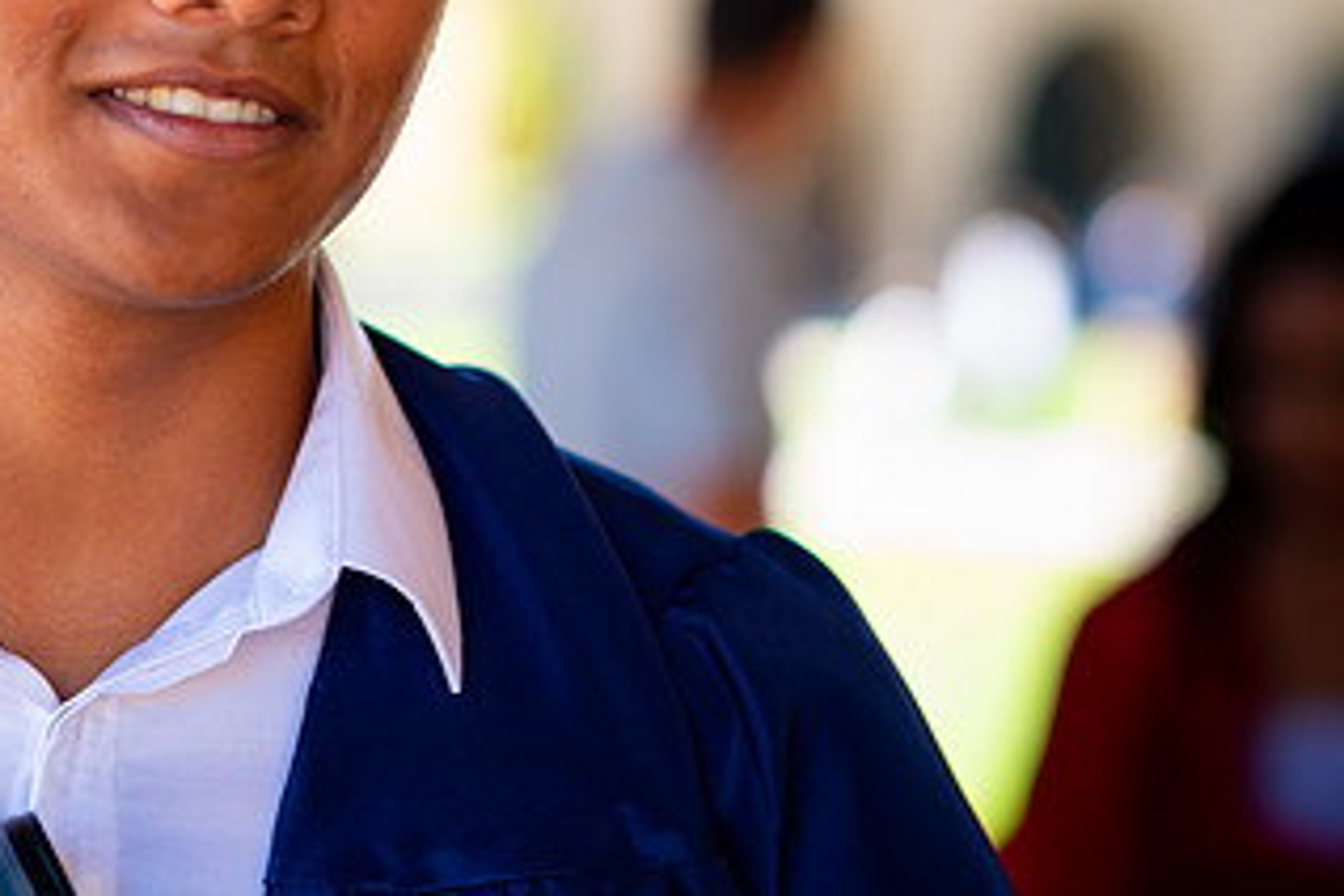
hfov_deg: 13.2
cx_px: 296
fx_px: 5786
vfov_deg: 8.8
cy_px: 311
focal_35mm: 155
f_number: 2.8
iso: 64
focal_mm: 85
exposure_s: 1/200
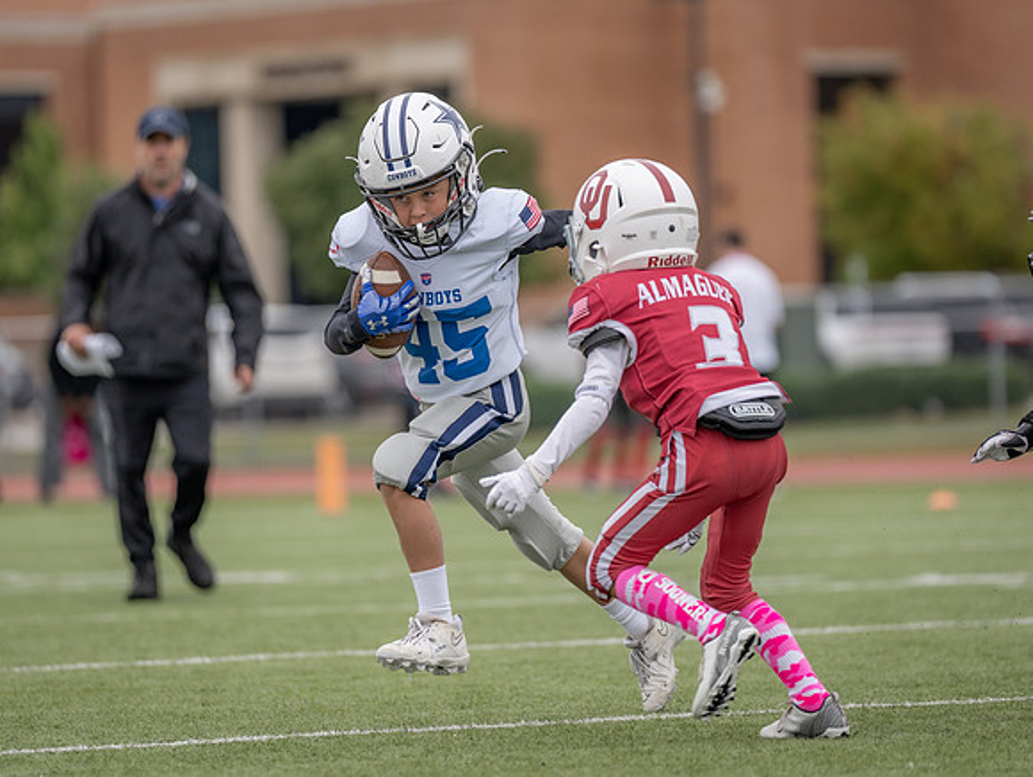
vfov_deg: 5.1
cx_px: 474
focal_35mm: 295
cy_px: 340
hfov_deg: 6.7
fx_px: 8801
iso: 200
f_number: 2.8
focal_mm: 200
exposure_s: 1/1250
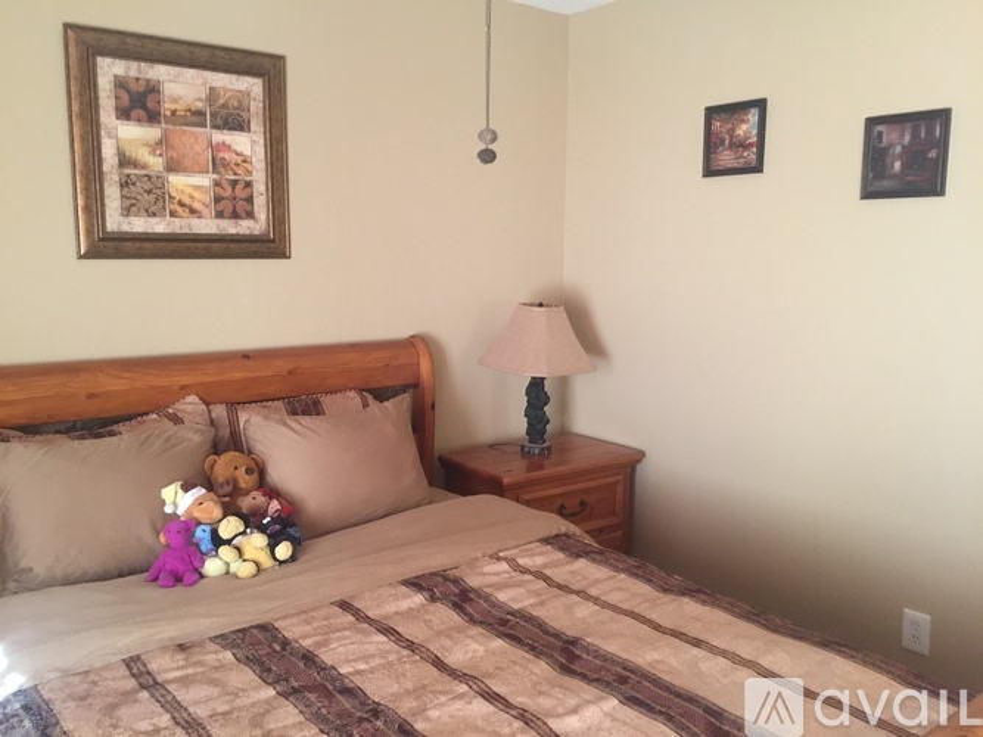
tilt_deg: -7.7
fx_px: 823
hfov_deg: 61.7
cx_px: 492
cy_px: 368
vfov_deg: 48.2
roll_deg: -0.5
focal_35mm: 29
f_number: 2.2
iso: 125
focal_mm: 4.15
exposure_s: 1/10
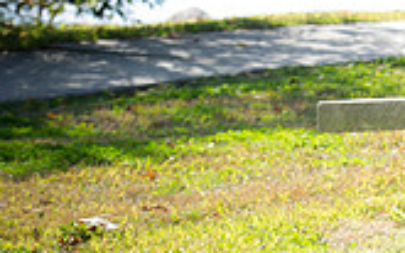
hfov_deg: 5.8
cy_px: -54
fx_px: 3961
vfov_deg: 3.6
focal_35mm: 359
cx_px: 700
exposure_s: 1/250
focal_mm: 100
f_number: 5.6
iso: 200
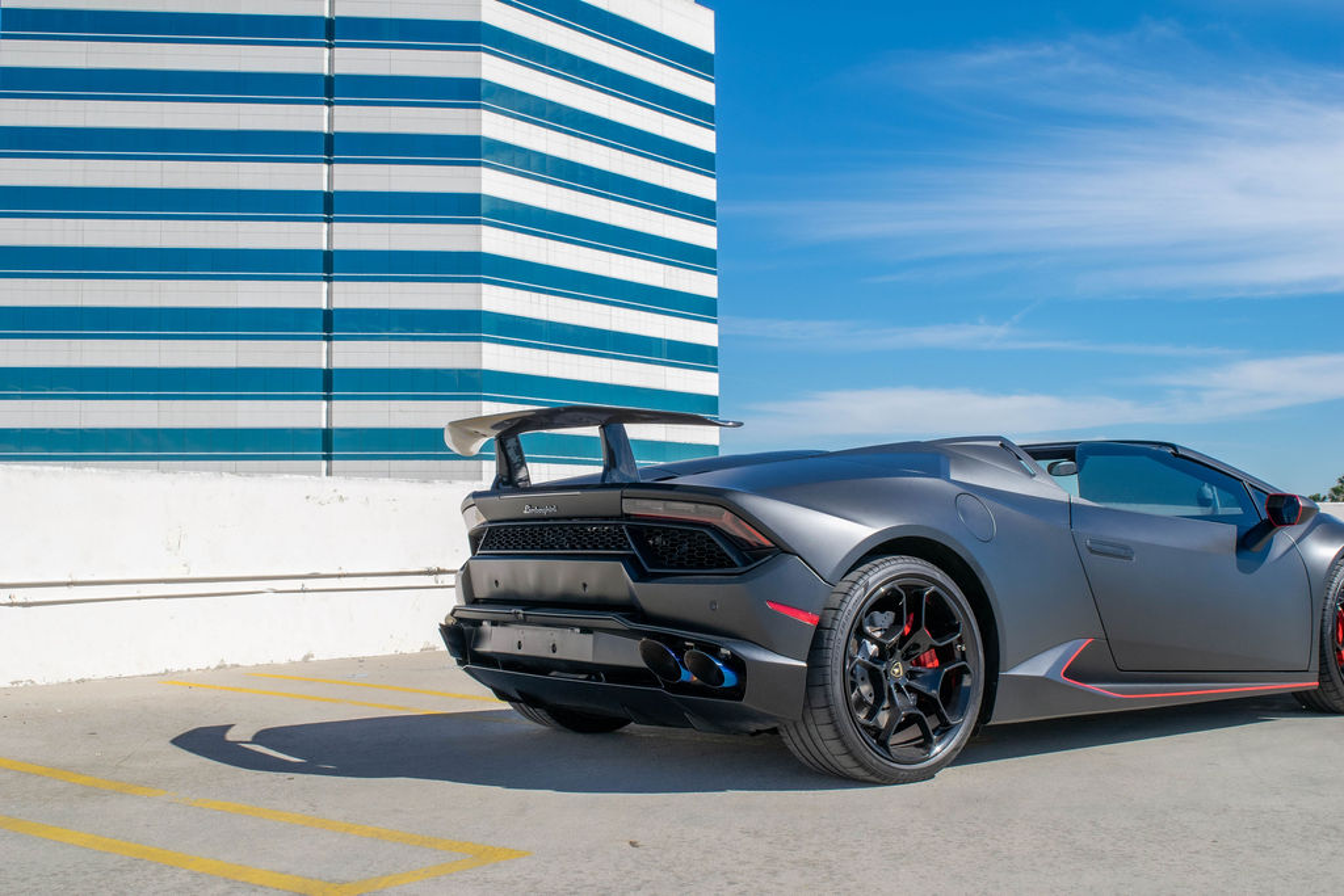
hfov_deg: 46.4
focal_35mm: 42
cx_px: 672
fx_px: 1568
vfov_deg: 31.9
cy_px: 448
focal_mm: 28
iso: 200
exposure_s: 1/500
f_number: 11
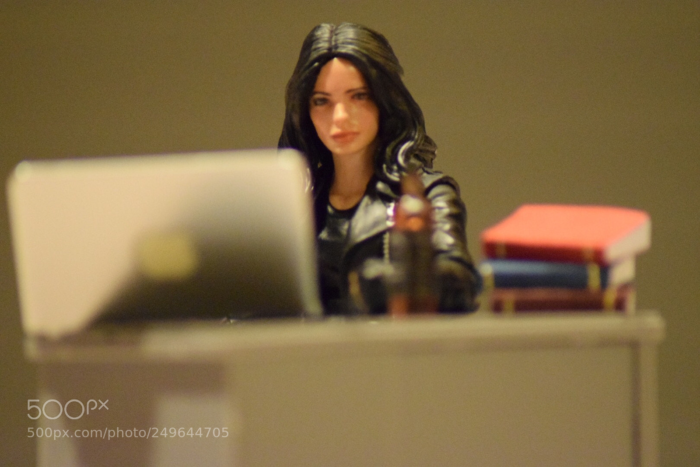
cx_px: 350
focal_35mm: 405
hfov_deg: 5.1
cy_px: 234
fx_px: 7875
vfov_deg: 3.4
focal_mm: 270
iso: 10000
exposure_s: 1/60
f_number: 5.3
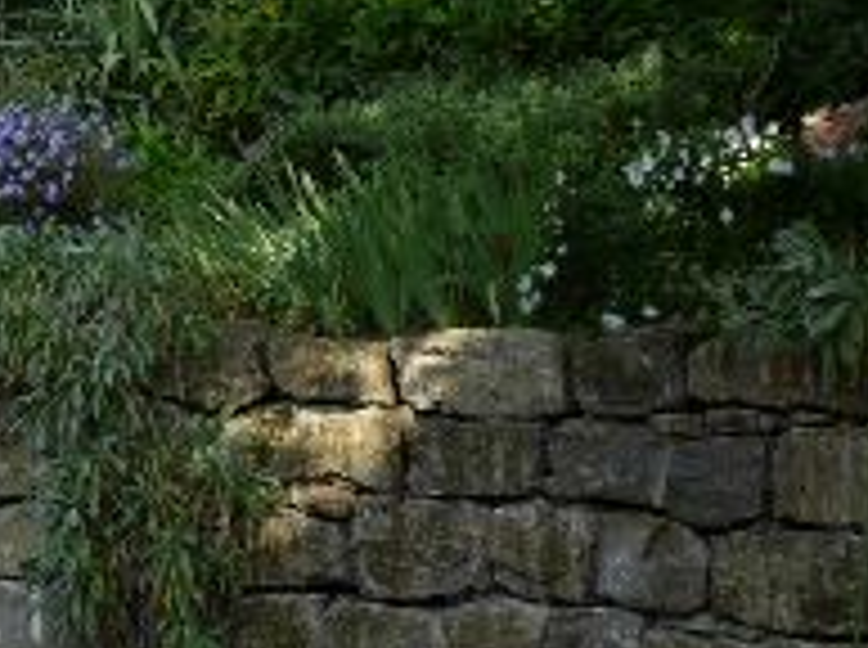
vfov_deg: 12.8
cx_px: -45
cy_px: -54
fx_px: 2828
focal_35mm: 113
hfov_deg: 17.0
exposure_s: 1/100
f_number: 5.6
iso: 100
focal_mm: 17
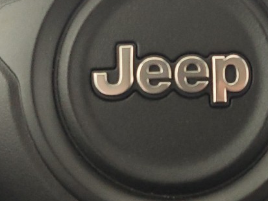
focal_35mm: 107
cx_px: 182
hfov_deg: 18.3
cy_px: 43
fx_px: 829
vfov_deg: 13.8
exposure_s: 1/100
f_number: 1.6
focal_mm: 6.55
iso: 252
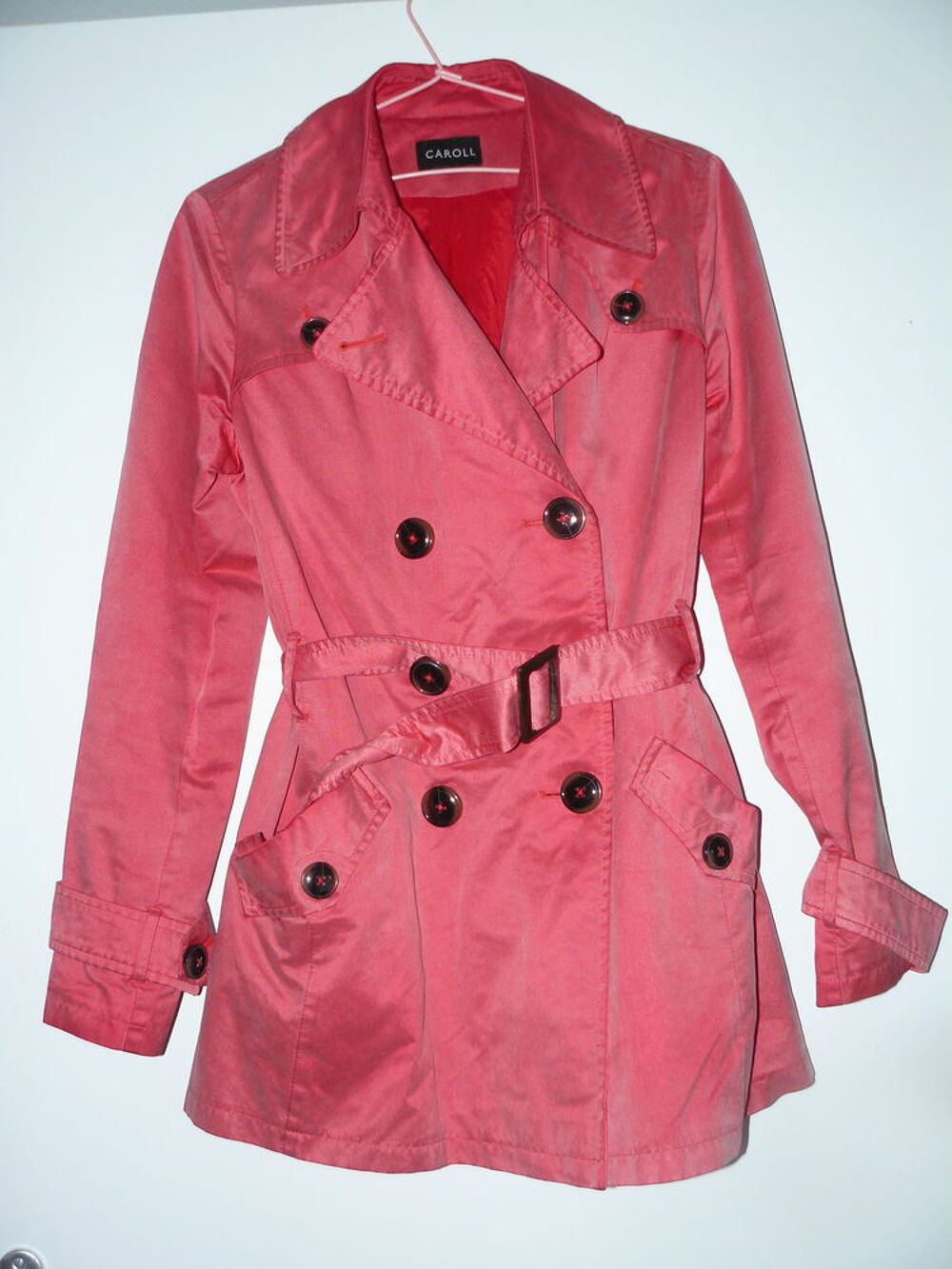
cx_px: 476
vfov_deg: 51.4
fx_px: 1320
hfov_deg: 39.7
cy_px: 634
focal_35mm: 36
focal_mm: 6
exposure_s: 1/50
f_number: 2.8
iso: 100
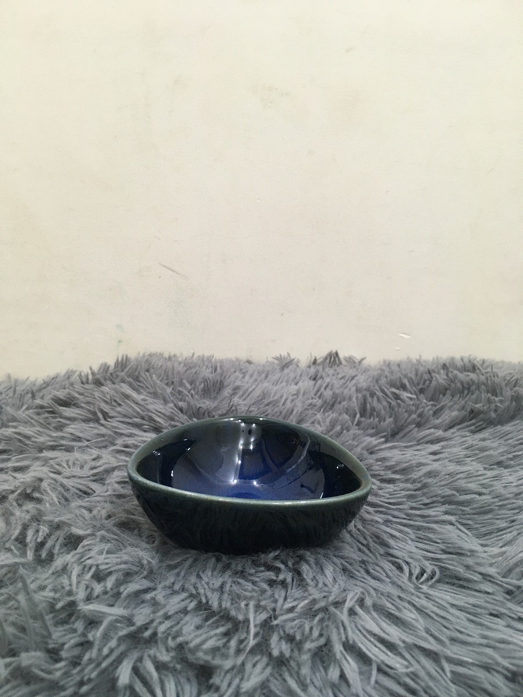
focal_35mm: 29
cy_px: 348
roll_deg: -1.5
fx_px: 584
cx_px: 262
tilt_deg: -14.1
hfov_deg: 48.2
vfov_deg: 61.7
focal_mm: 4.15
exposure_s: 1/33
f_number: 2.2
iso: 125
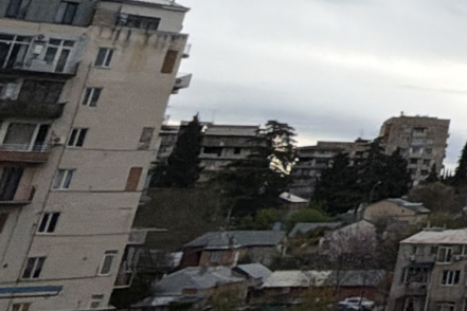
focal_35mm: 66
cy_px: -134
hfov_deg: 20.0
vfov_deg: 18.6
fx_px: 856
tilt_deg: +21.8
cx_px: 883
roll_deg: -0.4
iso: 64
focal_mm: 2.22
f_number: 2.2
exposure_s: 1/502
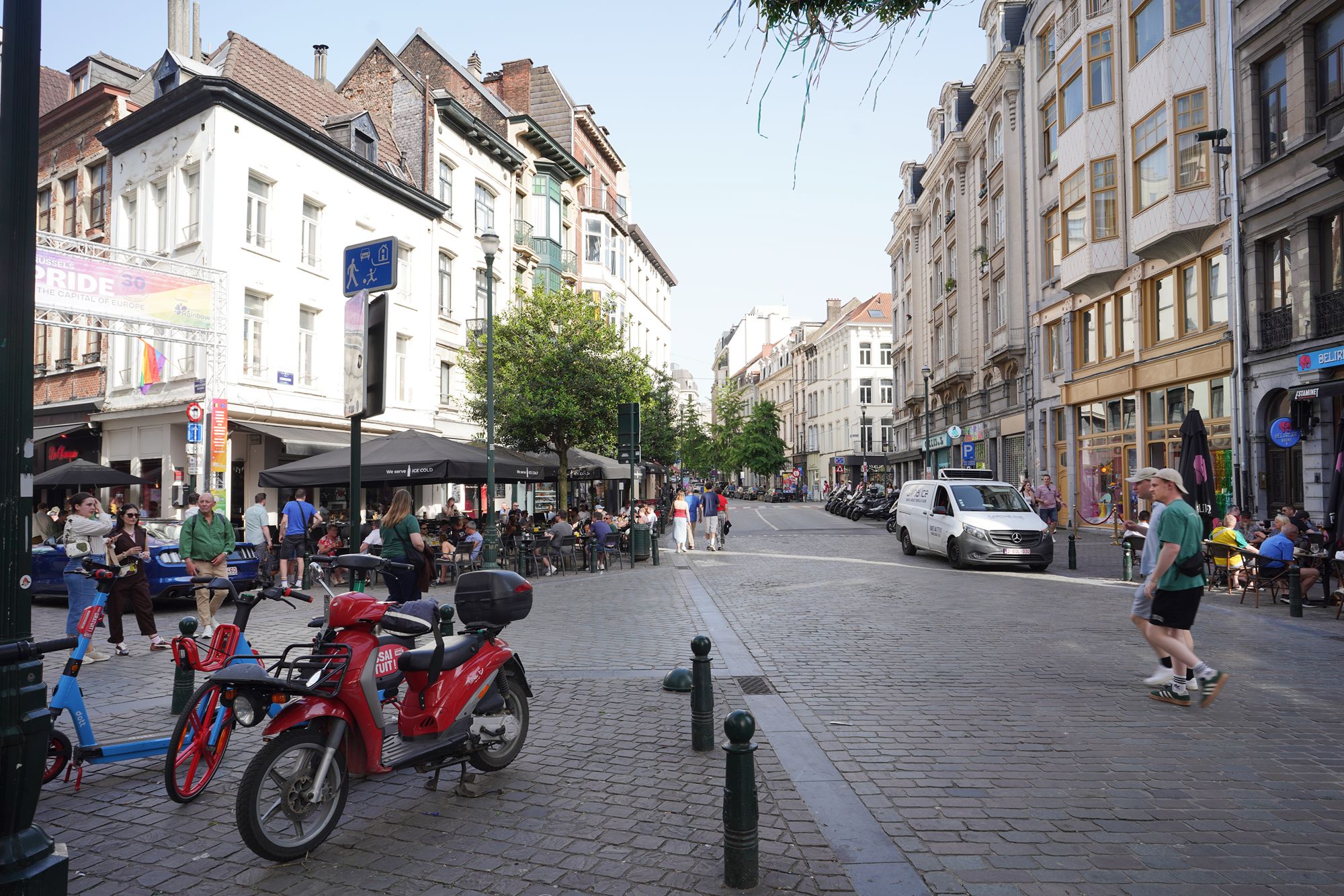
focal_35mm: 24
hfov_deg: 73.7
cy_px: 448
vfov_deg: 53.1
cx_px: 672
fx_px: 896
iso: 100
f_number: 8
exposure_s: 1/100
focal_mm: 24
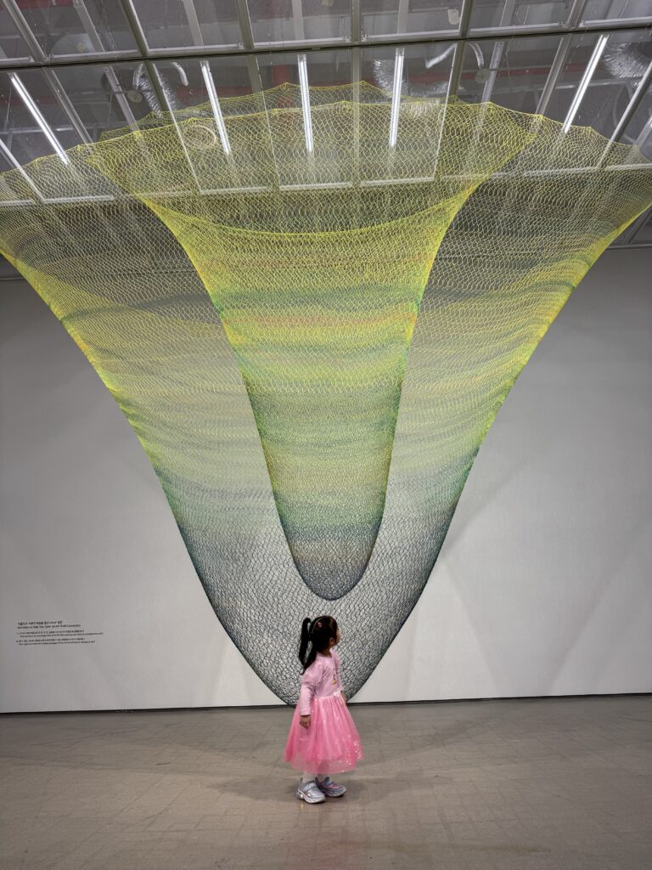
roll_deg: +0.8
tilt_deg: +17.3
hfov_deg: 56.8
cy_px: 435
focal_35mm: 24
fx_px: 603
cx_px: 326
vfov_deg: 71.6
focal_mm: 6.76
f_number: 1.78
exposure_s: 1/120
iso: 100
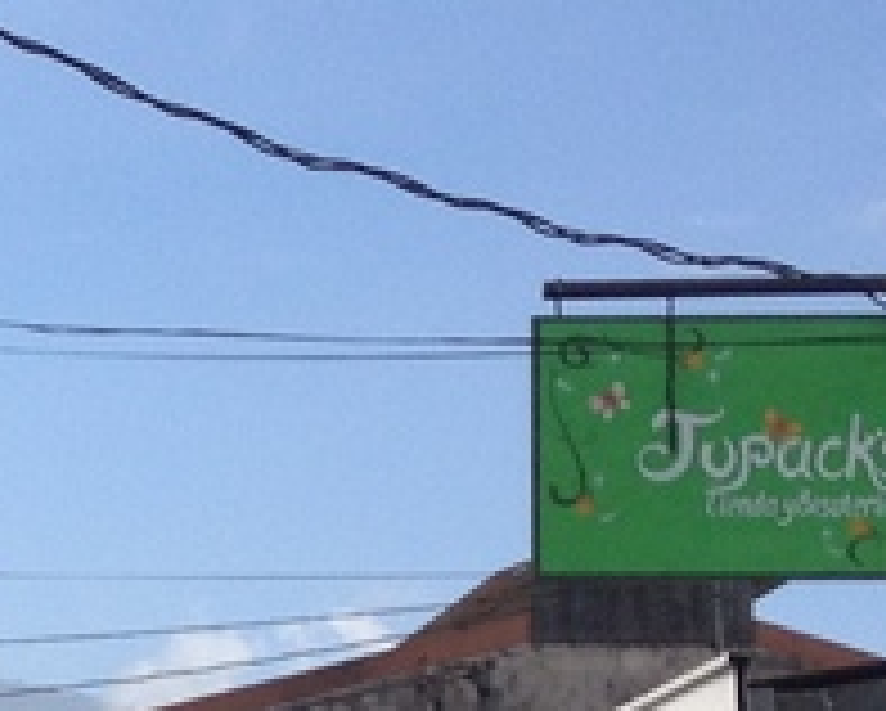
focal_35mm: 208
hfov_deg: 9.0
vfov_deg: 7.3
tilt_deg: +1.2
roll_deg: +1.3
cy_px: 1053
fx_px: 5460
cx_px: -594
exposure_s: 1/1534
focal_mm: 4.28
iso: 50
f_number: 2.4
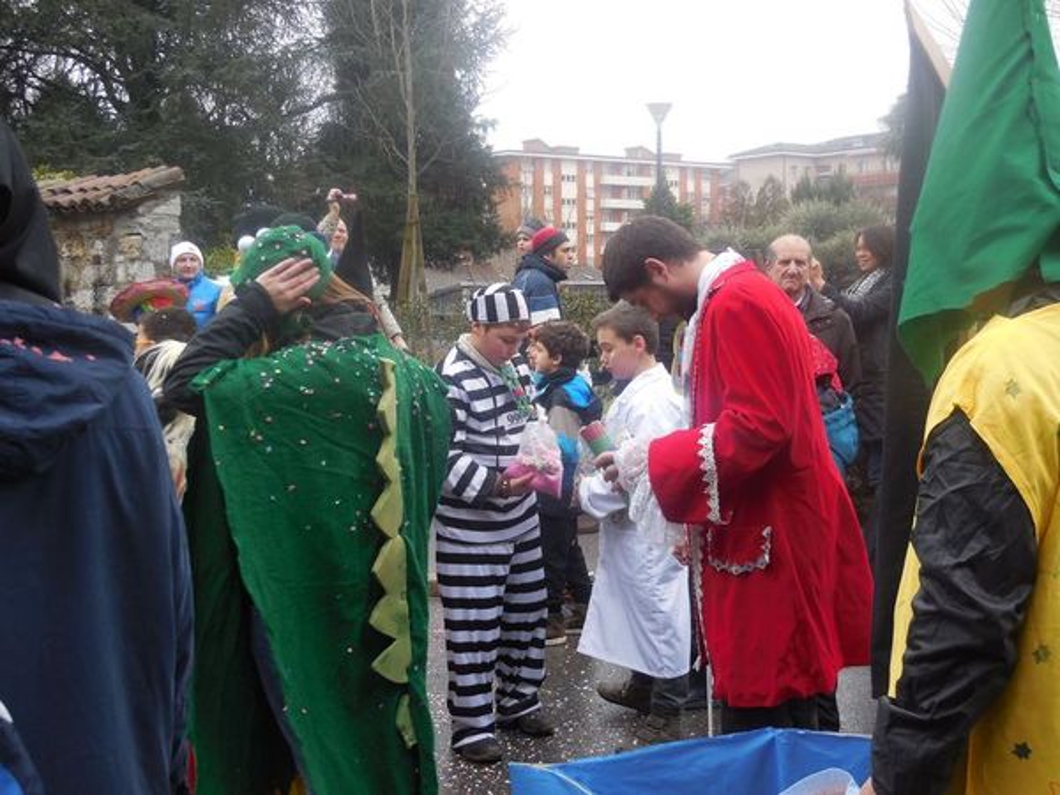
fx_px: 1409
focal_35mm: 46
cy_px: 398
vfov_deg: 31.5
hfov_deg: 41.2
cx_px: 530
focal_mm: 8.2
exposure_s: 1/60
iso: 125
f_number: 3.8
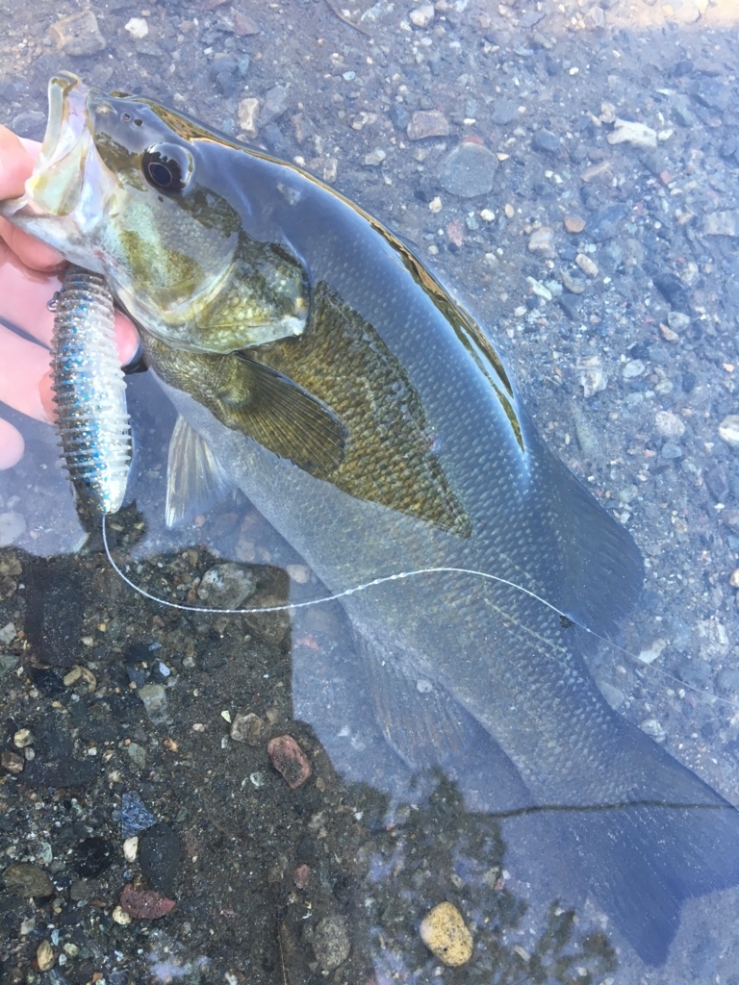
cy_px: 492
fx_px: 825
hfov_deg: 48.2
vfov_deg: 61.7
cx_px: 370
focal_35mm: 29
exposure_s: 1/40
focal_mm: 4.15
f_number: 2.2
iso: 32
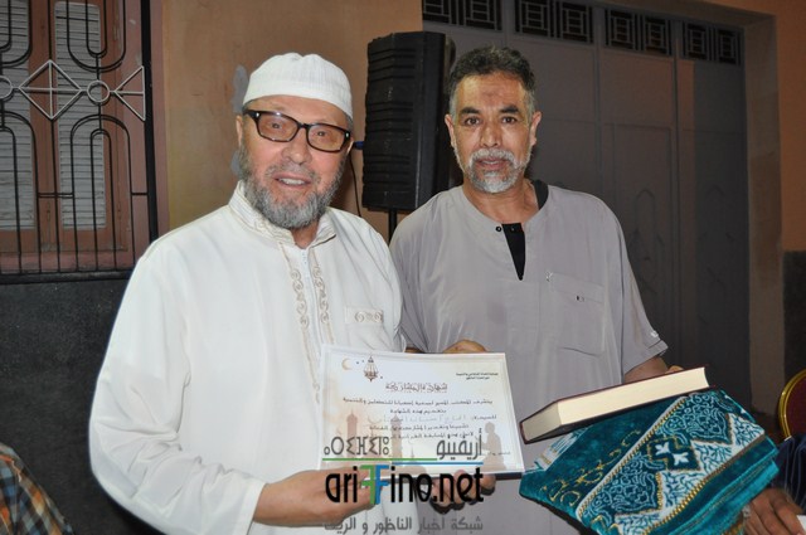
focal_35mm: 30
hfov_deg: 62.0
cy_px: 268
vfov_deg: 43.5
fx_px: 671
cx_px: 403
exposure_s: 1/60
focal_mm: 20
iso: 800
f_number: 3.5
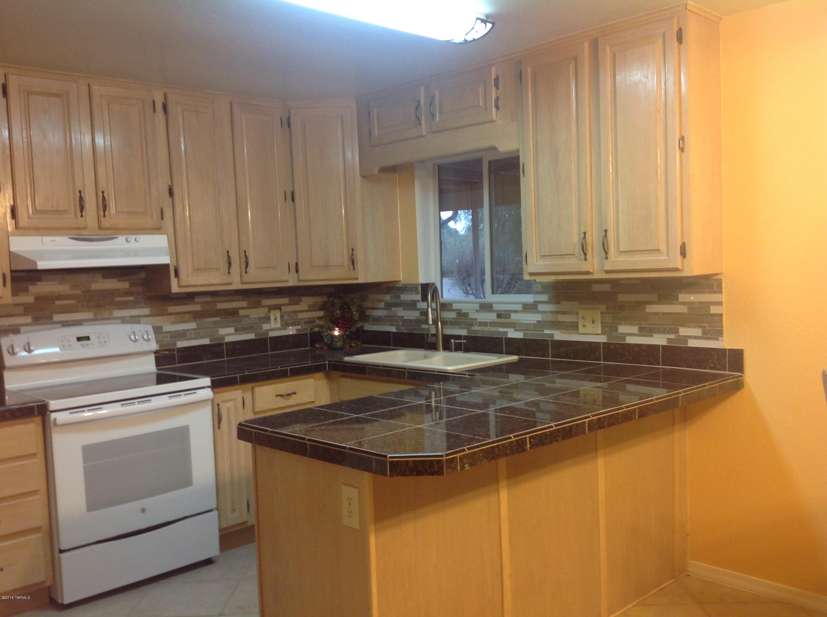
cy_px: 308
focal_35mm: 35
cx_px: 414
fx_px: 835
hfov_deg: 52.7
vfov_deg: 40.6
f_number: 2.4
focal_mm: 4.28
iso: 80
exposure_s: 1/15
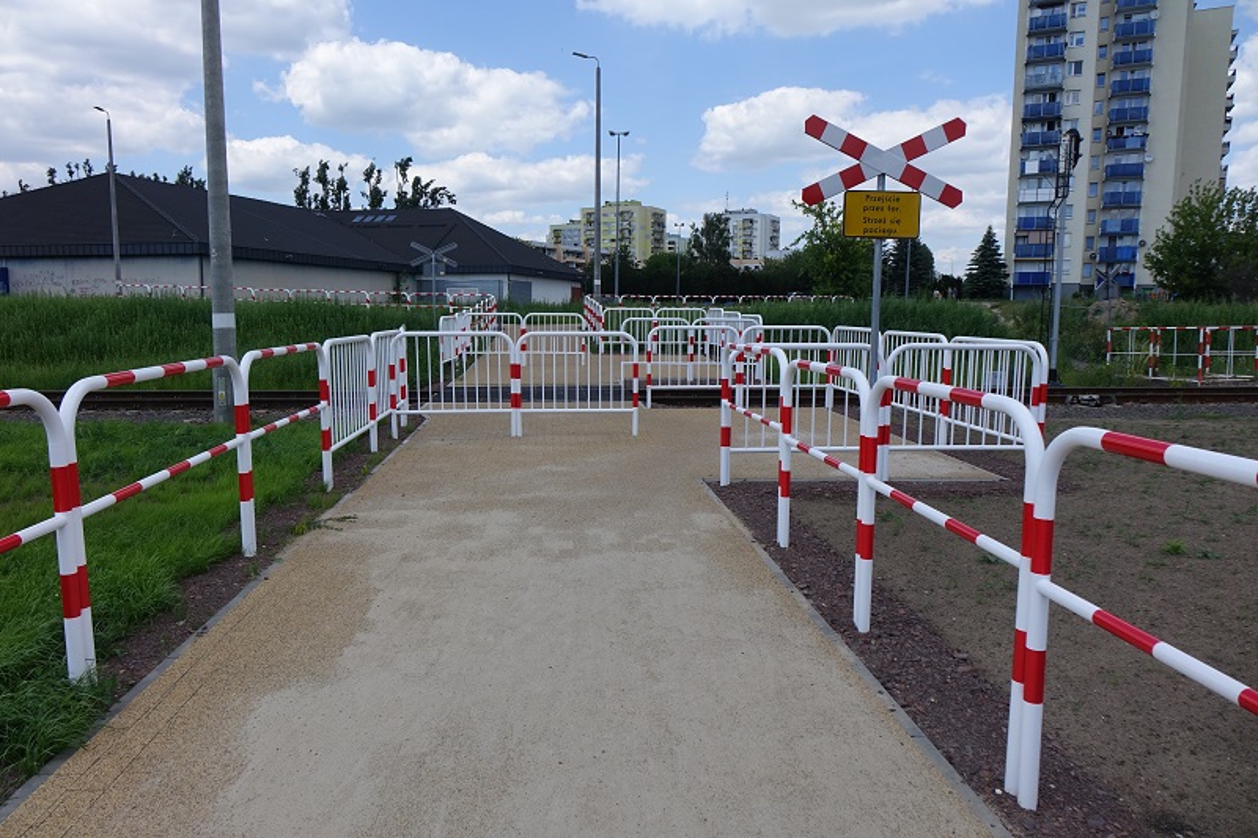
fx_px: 838
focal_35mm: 24
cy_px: 419
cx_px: 629
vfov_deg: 53.1
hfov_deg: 73.8
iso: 125
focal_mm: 8.8
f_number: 4.5
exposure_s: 1/800
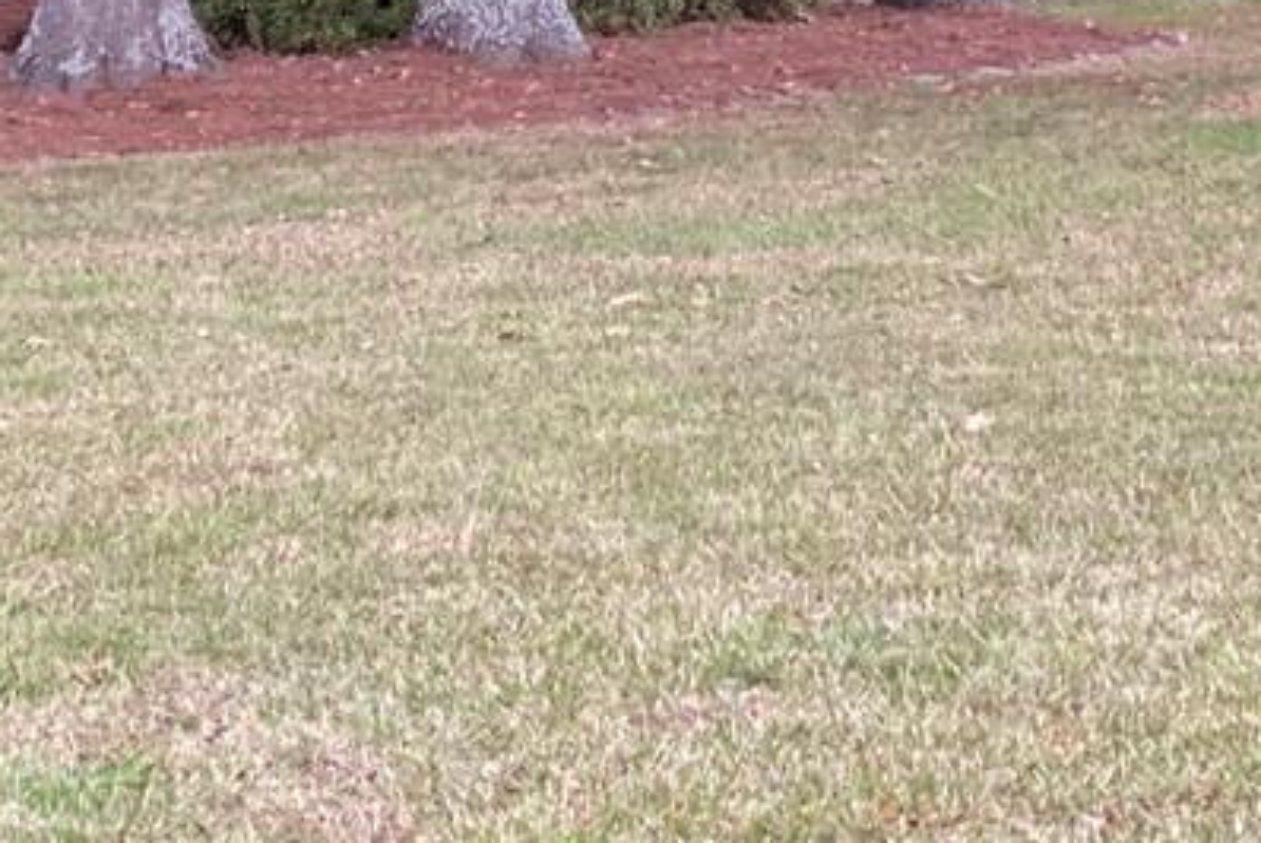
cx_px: 732
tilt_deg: +1.5
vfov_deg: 9.8
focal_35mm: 139
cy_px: -146
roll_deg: +0.3
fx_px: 4872
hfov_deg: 14.7
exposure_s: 1/122
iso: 250
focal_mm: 6
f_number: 2
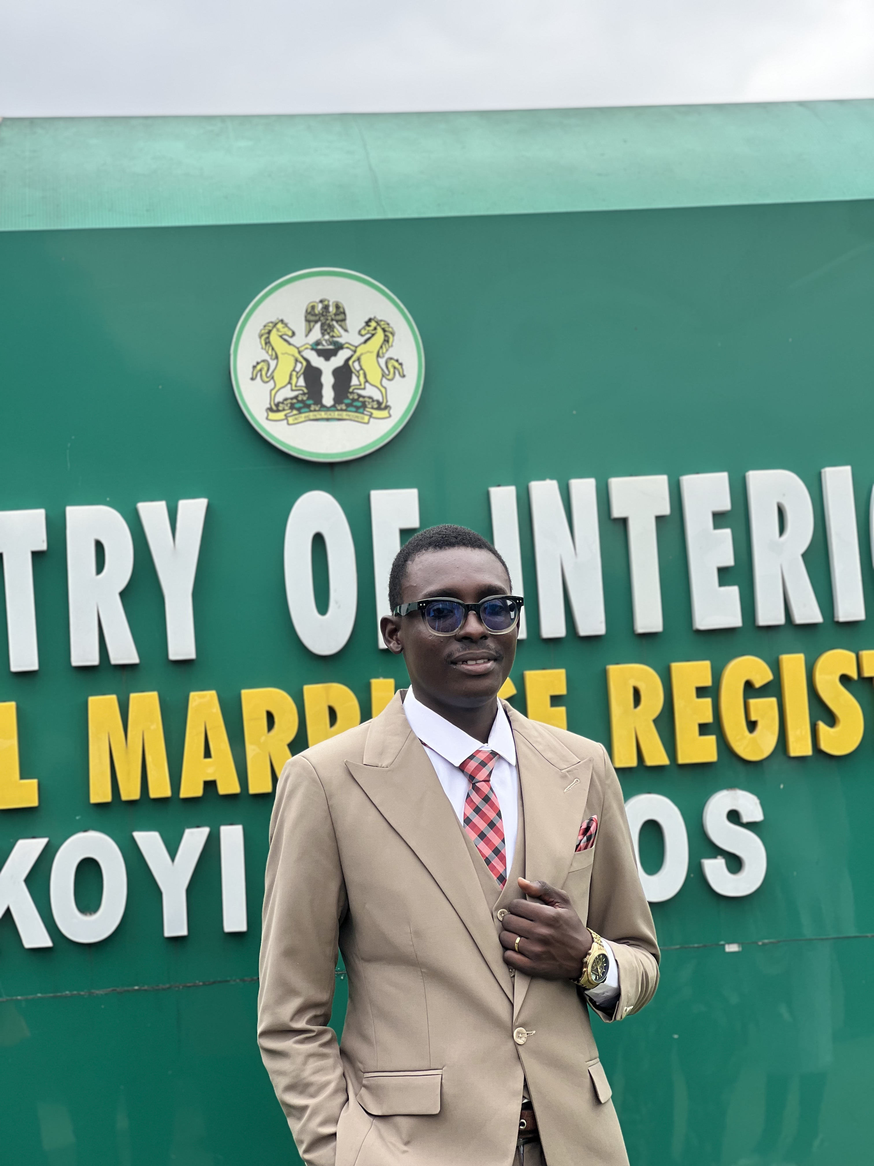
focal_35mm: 77
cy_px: 583
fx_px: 2592
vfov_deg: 25.3
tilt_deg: +2.6
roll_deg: +2.1
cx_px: 437
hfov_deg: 19.1
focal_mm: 9
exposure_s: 1/124
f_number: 2.8
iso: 20
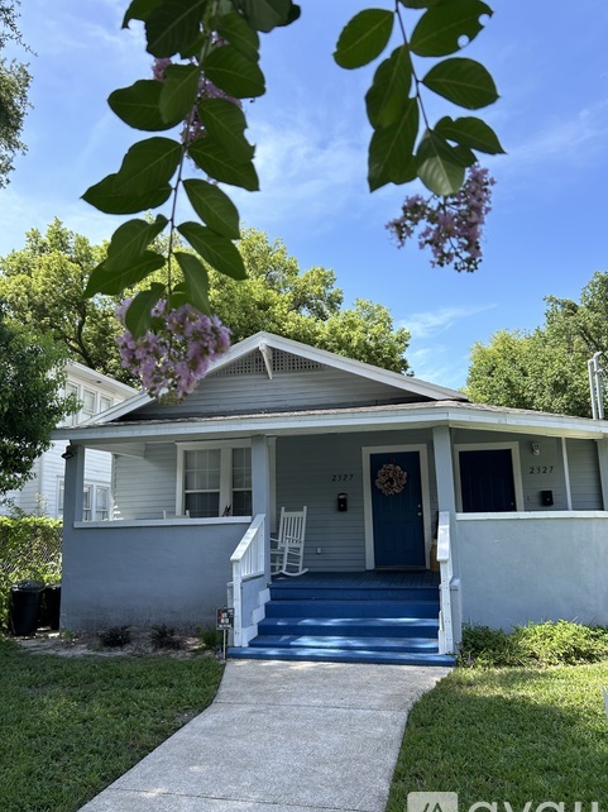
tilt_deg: +10.1
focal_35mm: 27
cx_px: 296
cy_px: 421
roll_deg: +1.1
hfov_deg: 51.3
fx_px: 633
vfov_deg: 65.3
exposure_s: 1/1808
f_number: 1.5
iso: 50
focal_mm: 5.7
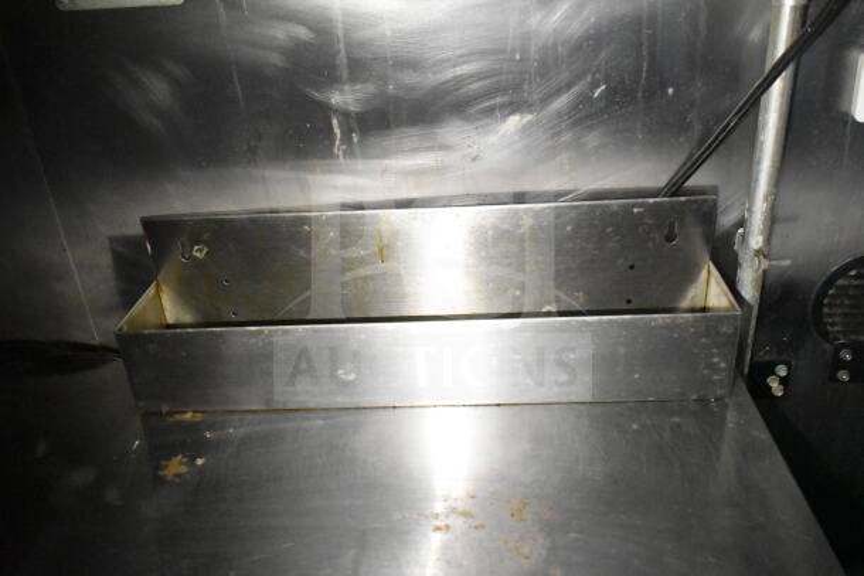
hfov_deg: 57.2
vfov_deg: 40.0
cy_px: 288
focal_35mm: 33
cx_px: 432
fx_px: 792
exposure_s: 1/30
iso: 9000
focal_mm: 22
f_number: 3.8
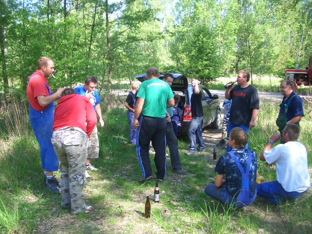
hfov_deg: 52.6
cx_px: 156
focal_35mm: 35
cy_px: 117
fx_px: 315
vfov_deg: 40.7
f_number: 2.6
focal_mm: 5.8
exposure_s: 1/200
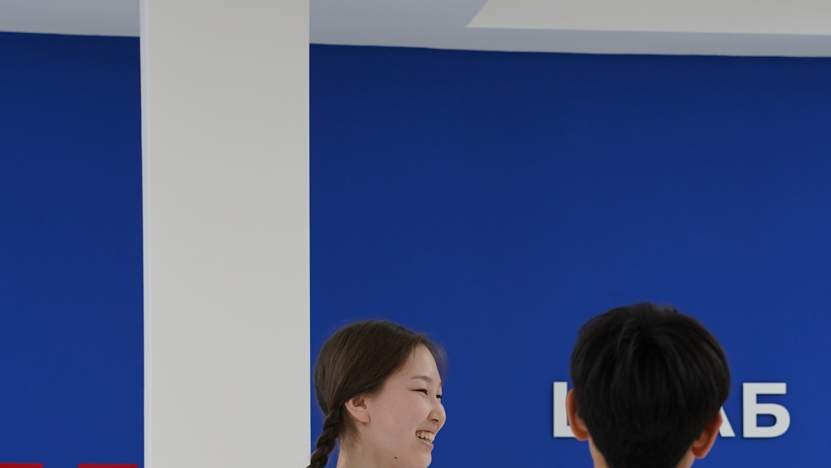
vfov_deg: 10.5
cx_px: 481
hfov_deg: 18.8
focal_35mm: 114
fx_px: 2512
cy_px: 502
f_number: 4
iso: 1000
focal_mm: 55
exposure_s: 1/160
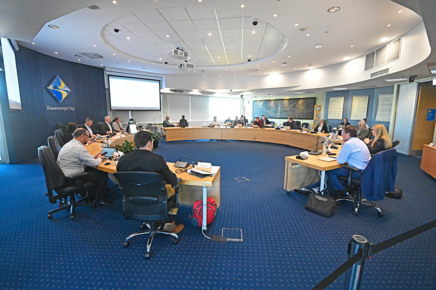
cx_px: 218
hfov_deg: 96.8
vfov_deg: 73.7
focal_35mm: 16
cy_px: 145
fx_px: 194
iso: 10000
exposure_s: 1/200
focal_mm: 16
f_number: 8
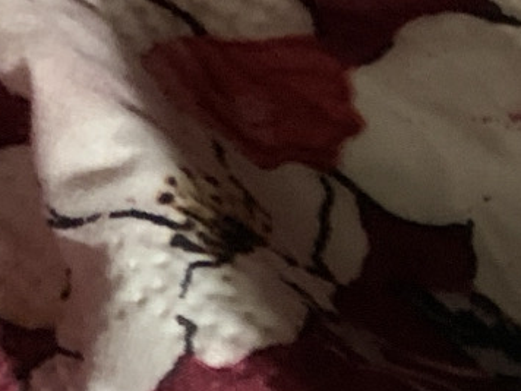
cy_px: 499
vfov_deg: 10.0
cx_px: 1184
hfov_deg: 11.5
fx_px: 2197
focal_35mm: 146
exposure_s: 1/30
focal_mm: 4.25
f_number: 1.8
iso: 800
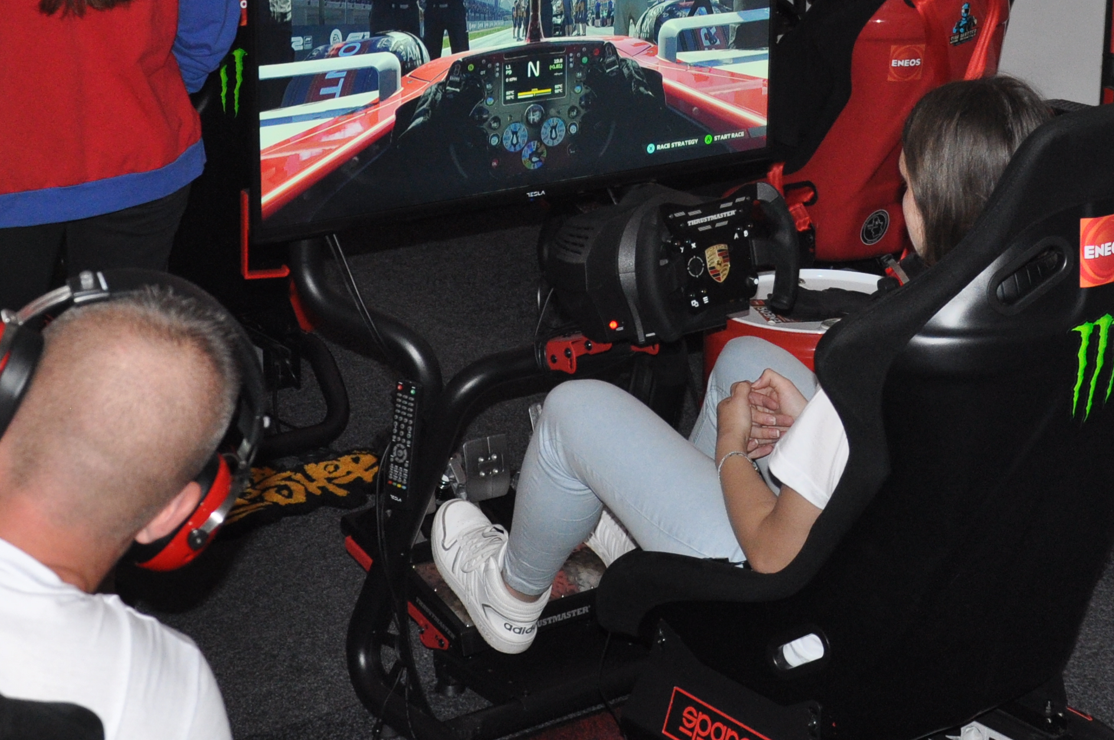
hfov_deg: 26.8
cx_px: 754
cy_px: 81
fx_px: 2318
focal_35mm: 75
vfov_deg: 17.9
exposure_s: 1/60
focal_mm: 22
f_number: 3.8
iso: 800
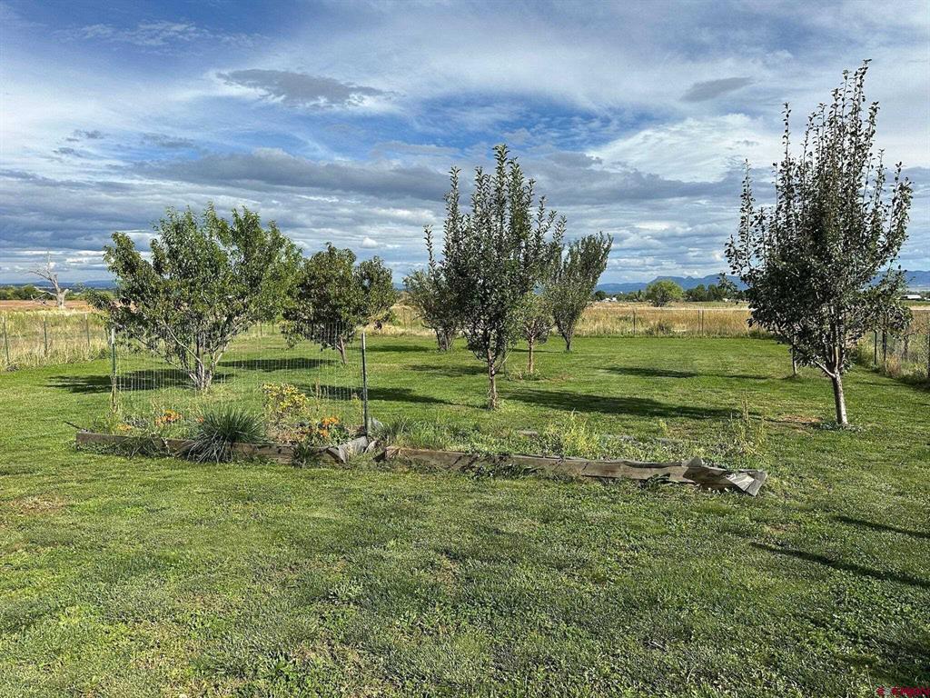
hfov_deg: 71.6
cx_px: 465
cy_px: 349
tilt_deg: -5.2
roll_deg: +1.1
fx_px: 645
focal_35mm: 24
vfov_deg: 56.8
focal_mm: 6.86
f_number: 1.78
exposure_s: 1/5263
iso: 80
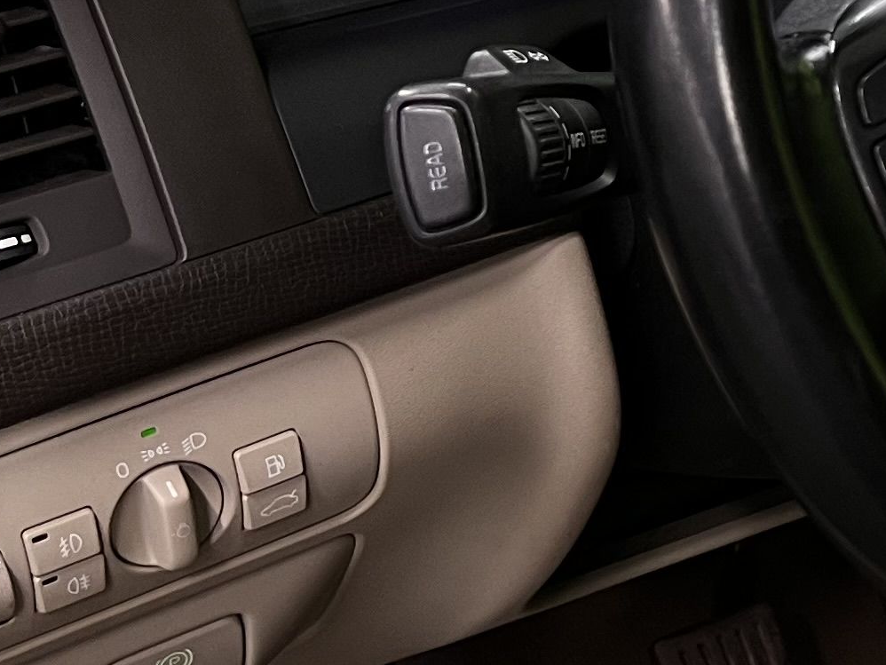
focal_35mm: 105
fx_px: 2688
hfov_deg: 16.8
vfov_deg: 14.0
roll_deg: -3.0
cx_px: 1365
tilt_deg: -26.3
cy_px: 146
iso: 125
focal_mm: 5.7
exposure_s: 1/50
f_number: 1.5
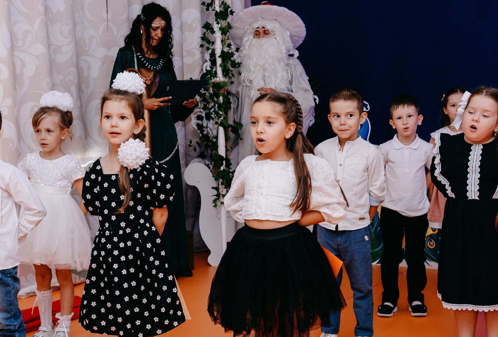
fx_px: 847
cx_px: 211
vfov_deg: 22.4
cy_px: 229
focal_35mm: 61
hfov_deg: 32.7
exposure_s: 1/160
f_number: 4
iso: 500
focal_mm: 32
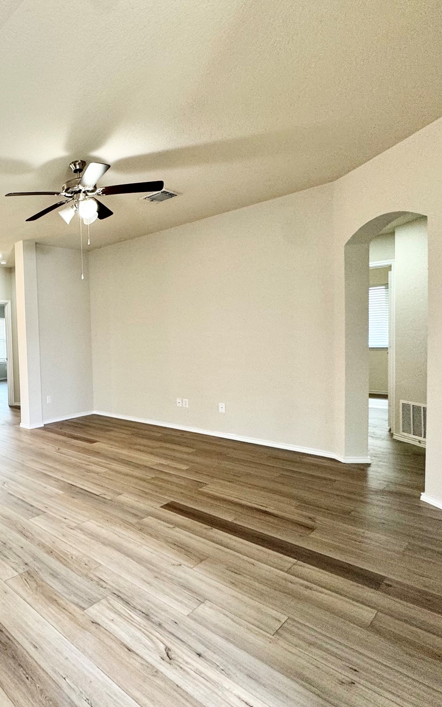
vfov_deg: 85.1
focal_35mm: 20
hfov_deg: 49.5
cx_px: 7
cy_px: 356
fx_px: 385
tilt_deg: -4.1
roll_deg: +1.0
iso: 160
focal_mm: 2.22
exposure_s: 1/120
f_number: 2.2
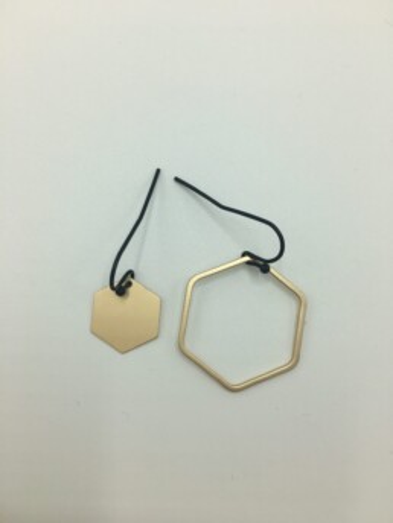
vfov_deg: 61.7
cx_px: 196
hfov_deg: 48.2
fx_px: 439
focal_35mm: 29
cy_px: 262
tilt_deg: -81.4
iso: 25
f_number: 2.2
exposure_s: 1/484
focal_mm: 4.15
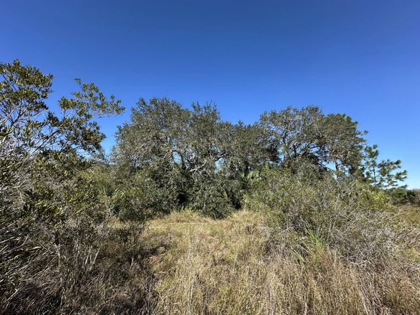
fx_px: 170
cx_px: 210
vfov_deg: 85.7
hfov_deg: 102.1
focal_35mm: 14
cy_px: 158
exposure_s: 1/1014
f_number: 2.2
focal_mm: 2.22
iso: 40
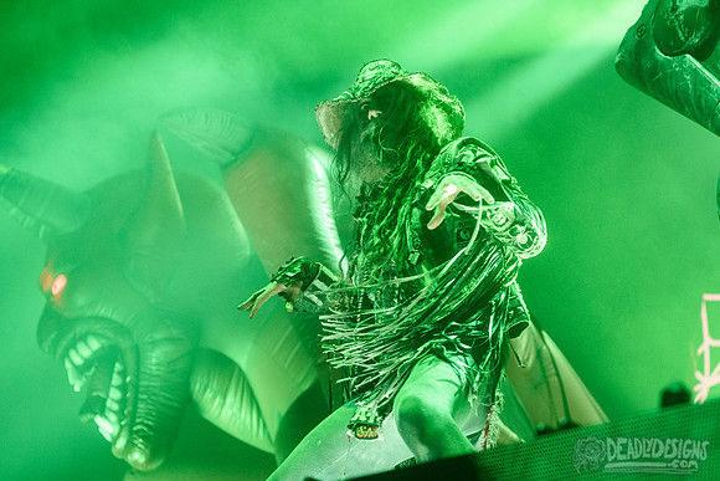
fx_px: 1796
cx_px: 404
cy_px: 240
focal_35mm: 90
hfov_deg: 22.7
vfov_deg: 15.2
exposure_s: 1/500
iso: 3200
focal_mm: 80
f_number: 4
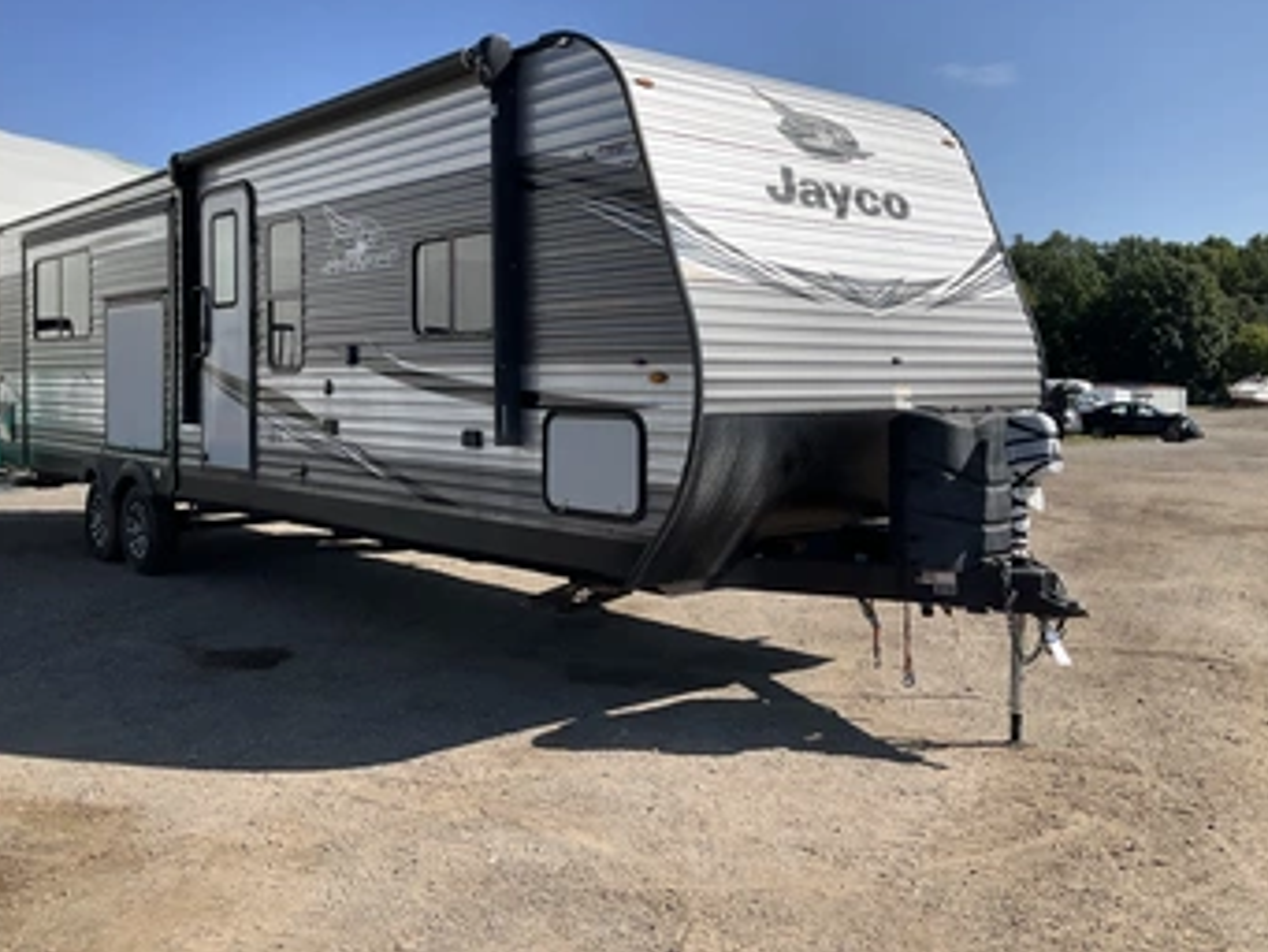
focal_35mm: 34
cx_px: 569
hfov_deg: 53.8
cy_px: 398
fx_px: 1246
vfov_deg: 41.7
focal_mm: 3
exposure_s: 1/1786
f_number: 1.8
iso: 25
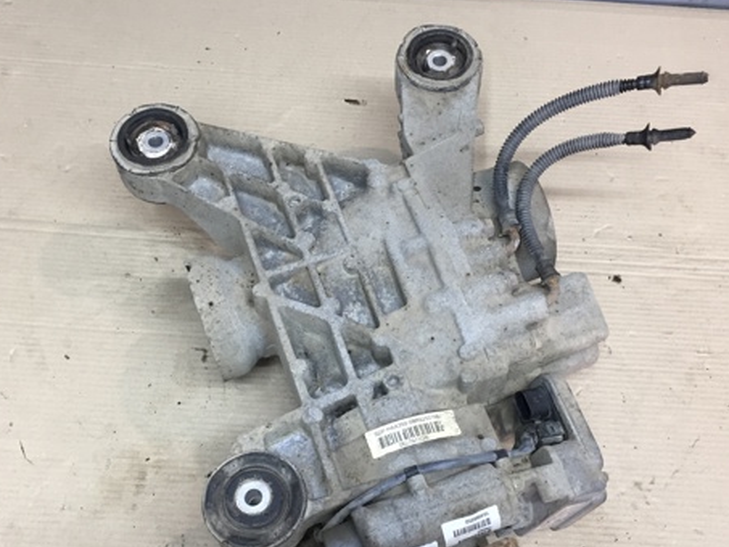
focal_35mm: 41
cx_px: 388
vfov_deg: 34.7
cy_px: 375
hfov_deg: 45.7
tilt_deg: -65.5
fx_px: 864
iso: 64
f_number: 2.2
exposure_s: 1/33
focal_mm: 4.15
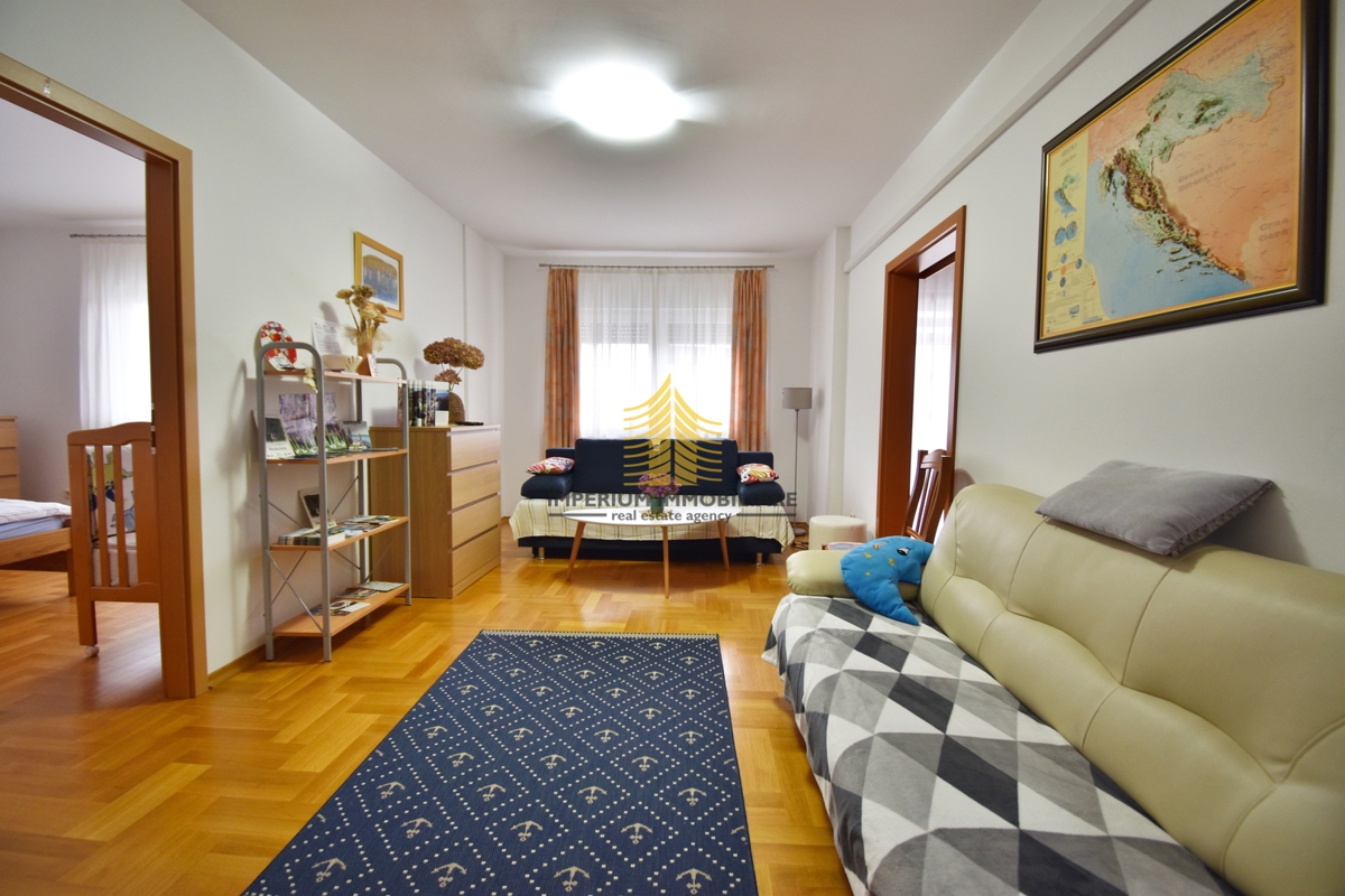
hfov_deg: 100.4
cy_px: 448
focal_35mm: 15
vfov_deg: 77.3
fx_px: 560
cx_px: 672
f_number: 4.5
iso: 125
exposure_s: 1/15
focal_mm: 10
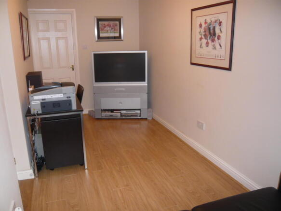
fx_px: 227
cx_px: 140
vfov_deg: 49.7
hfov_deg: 63.5
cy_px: 106
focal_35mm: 28
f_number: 2.8
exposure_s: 1/30
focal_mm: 4.6
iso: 160
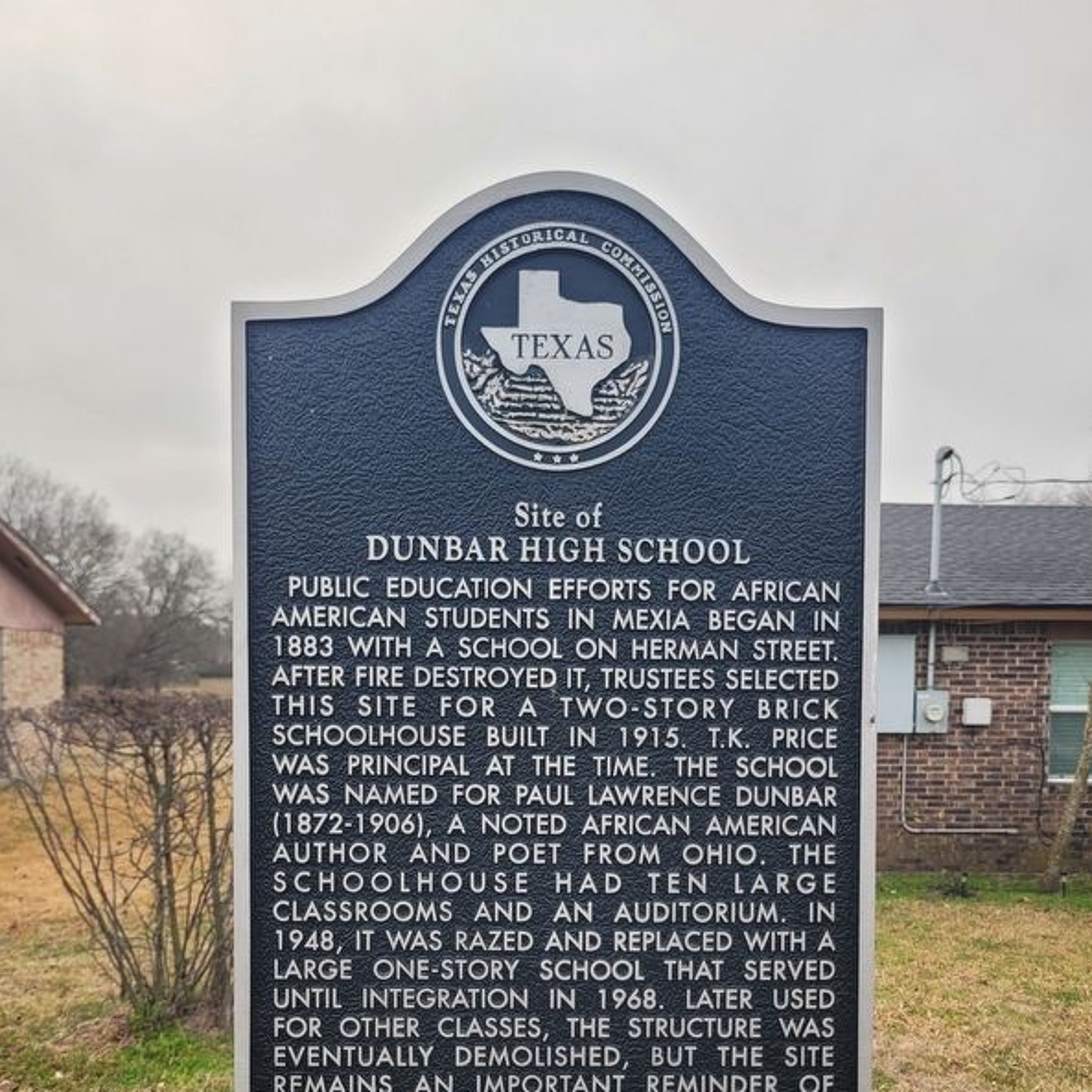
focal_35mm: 31
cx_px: 551
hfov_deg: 52.5
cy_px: 691
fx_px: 1106
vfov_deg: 51.9
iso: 40
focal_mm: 5.4
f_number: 1.8
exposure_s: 1/401
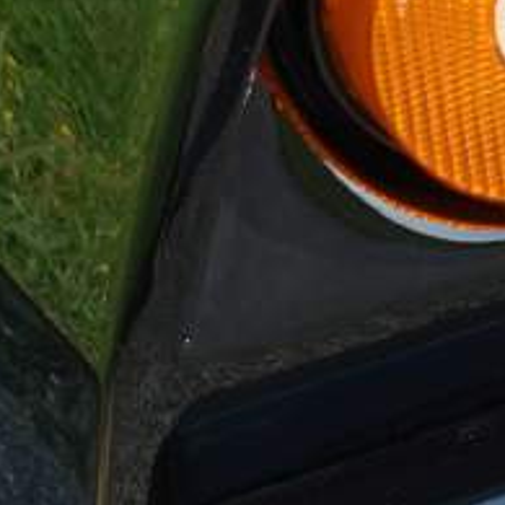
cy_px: -155
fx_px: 3895
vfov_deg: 7.3
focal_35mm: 236
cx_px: 1049
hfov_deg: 7.1
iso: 125
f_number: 4
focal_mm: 17.27
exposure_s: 1/320
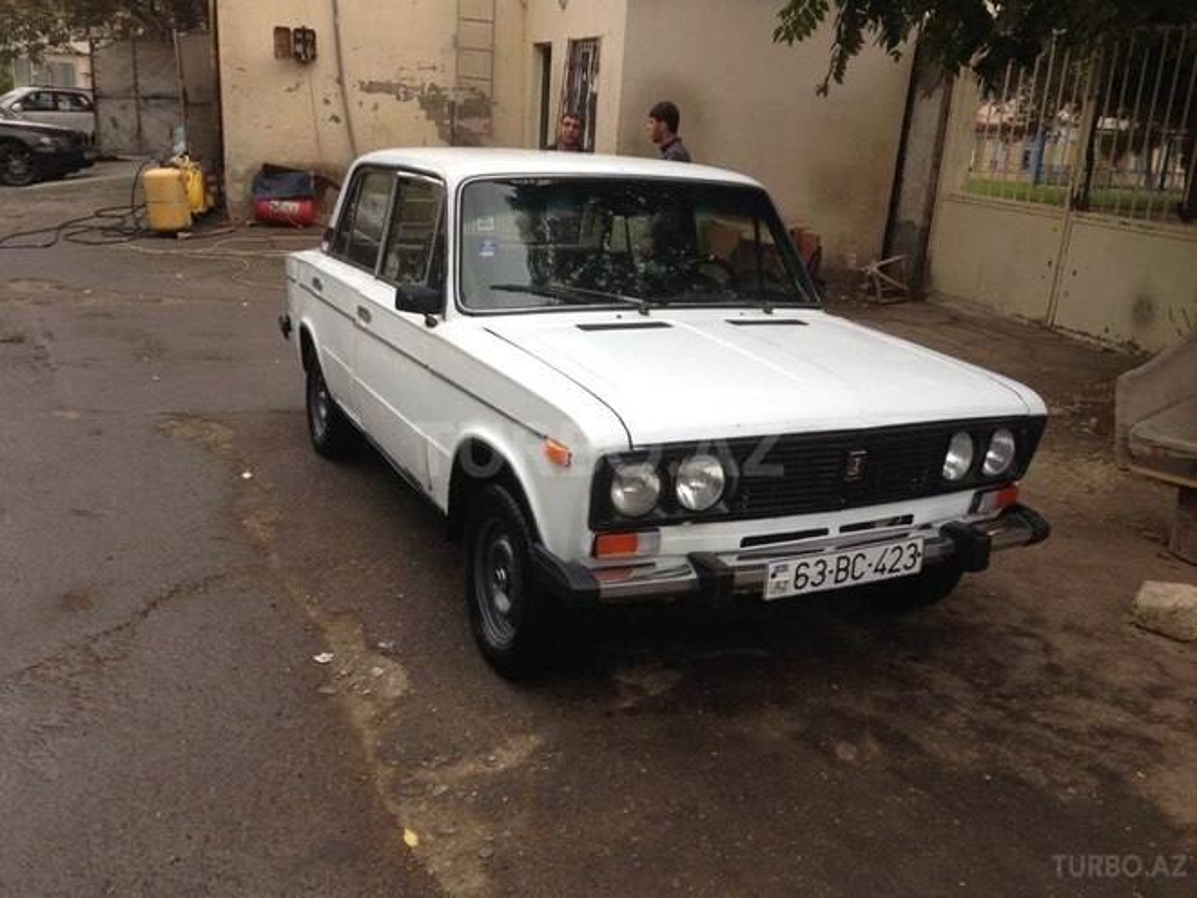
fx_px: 1141
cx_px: 598
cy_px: 449
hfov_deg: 55.4
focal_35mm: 33
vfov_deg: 42.9
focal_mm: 4.12
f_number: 2.4
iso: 50
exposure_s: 1/147
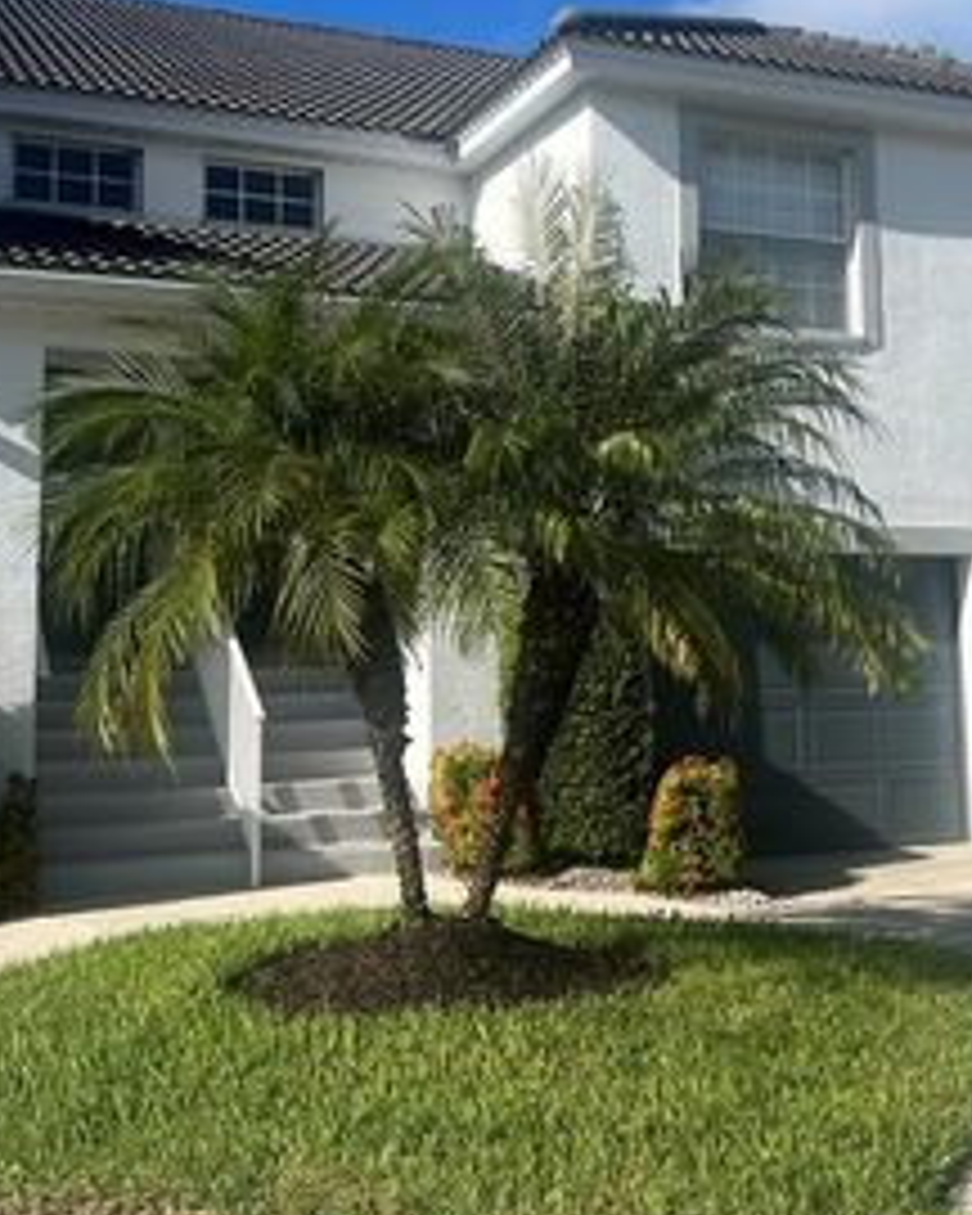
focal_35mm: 47
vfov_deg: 39.3
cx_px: 621
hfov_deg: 31.9
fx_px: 1690
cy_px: 470
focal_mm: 5.7
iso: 50
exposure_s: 1/5076
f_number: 1.5
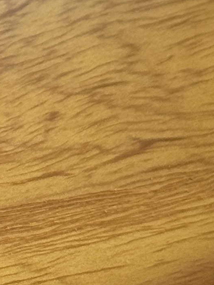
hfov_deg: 5.2
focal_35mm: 275
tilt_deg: -42.6
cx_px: -363
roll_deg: -2.1
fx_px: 2267
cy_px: 43
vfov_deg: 7.2
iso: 100
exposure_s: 1/68
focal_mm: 6.76
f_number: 1.78
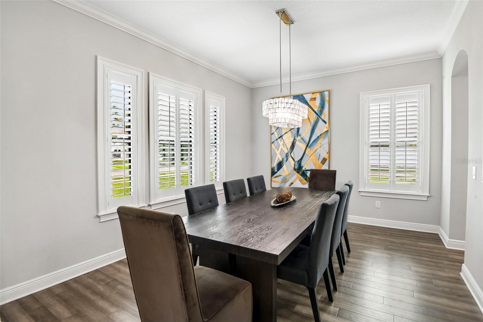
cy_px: 161
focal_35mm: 18
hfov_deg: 90.0
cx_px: 242
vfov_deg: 67.4
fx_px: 241
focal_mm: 18
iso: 400
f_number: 8
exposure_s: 1/15
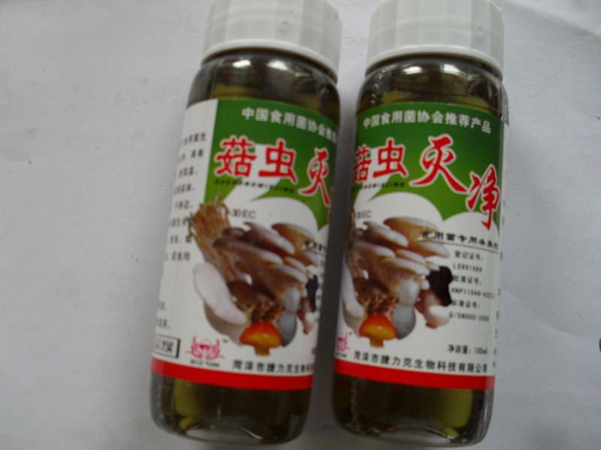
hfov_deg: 52.7
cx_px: 300
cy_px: 225
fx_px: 607
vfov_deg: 40.7
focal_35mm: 35
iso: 100
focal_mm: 6.3
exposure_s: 1/60
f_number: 3.2
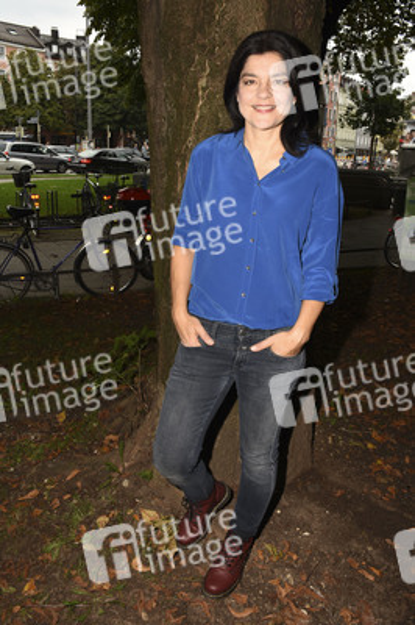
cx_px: 208
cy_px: 312
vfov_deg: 62.0
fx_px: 520
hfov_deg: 43.5
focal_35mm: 30
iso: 160
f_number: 6.3
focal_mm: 20
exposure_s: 1/160
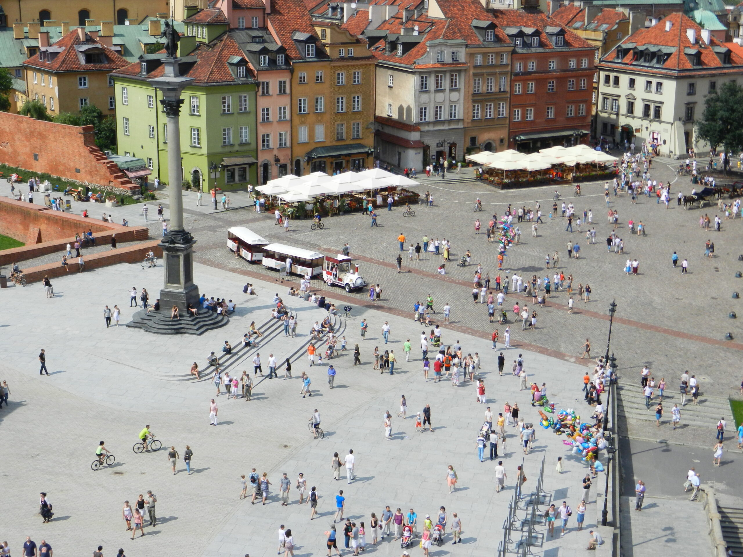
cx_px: 372
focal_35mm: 53
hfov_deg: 36.2
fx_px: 1138
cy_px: 278
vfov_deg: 27.5
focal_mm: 9.4
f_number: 4.4
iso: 160
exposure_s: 1/1600
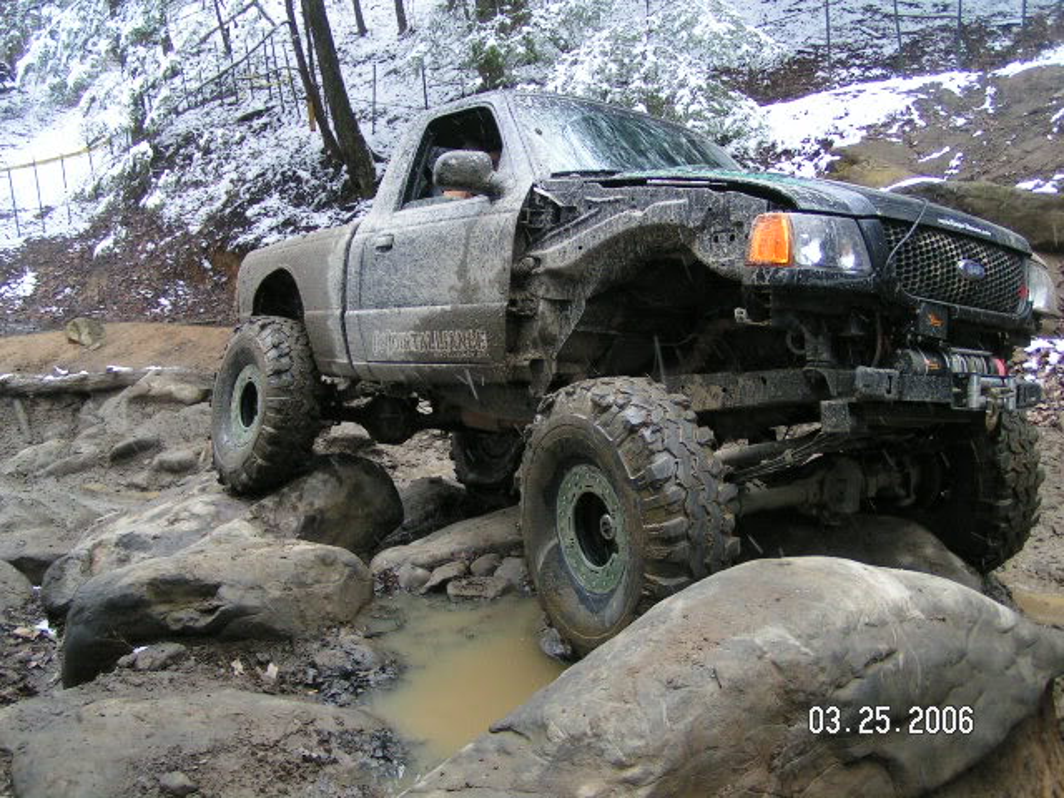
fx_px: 1168
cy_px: 399
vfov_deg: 37.7
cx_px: 532
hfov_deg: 49.0
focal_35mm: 38
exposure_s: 1/40
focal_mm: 5.8
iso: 125
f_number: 2.8
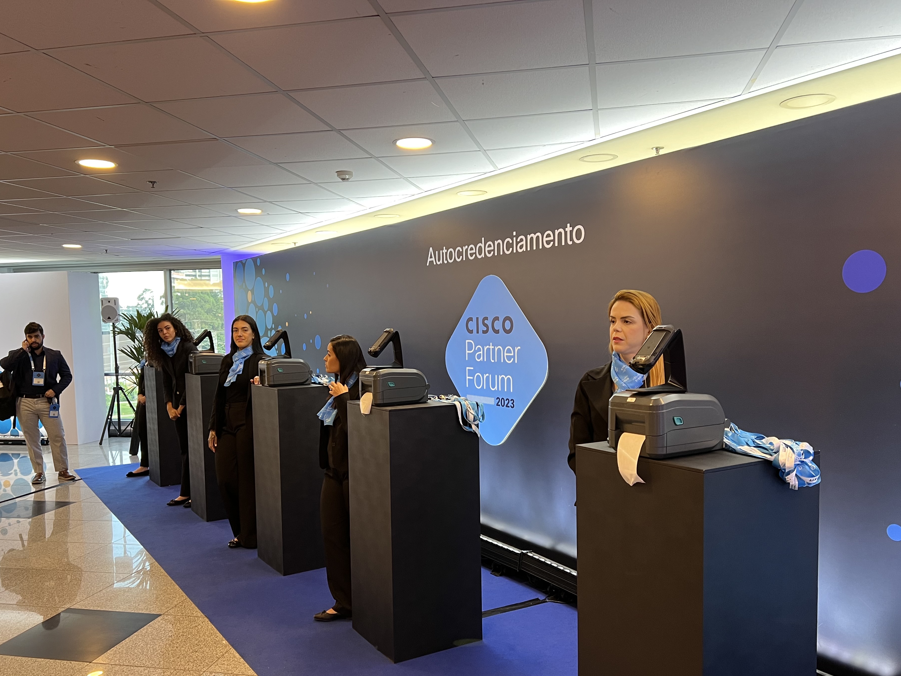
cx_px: 440
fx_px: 755
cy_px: 377
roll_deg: +1.0
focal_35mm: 29
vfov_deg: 48.1
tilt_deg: -4.9
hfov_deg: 61.7
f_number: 1.5
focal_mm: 5.7
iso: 125
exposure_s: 1/60
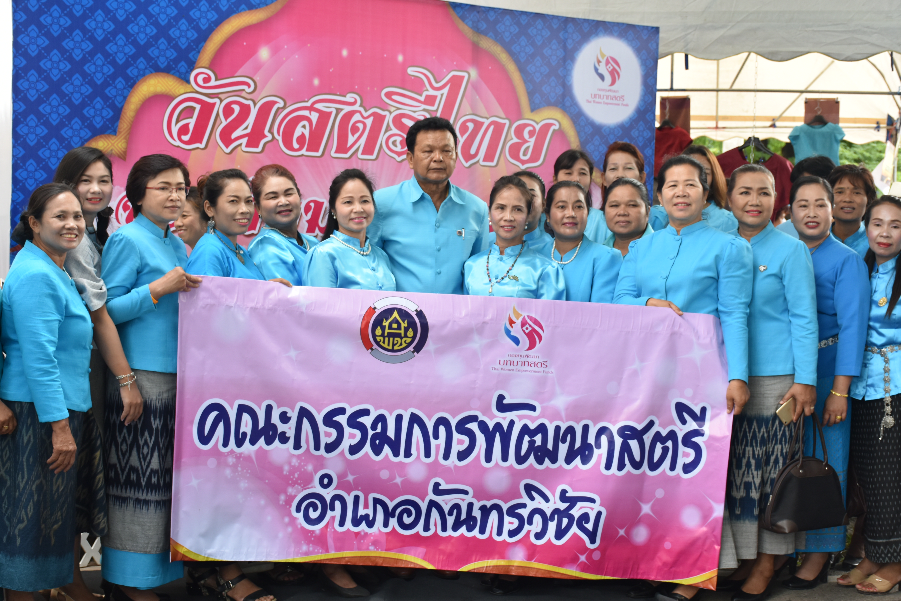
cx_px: 450
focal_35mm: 52
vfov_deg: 25.8
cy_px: 300
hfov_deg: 37.9
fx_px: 1314
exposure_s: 1/125
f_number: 5.6
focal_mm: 35
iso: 400
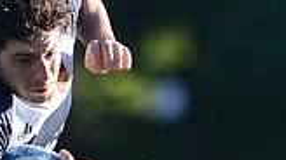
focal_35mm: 1204
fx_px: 9125
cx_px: 54
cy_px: 264
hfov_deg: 1.8
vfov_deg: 1.0
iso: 400
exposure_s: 1/1000
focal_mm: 420
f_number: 4
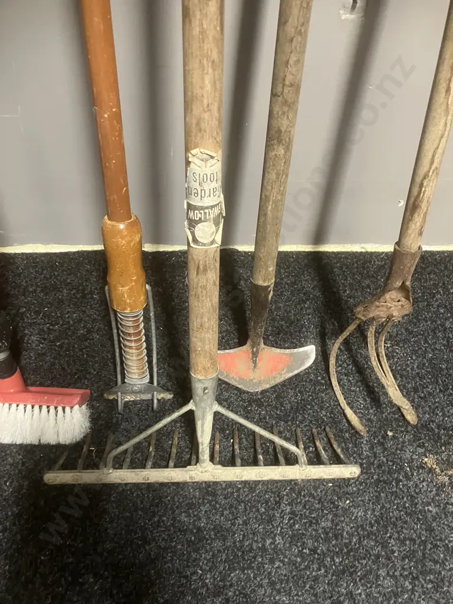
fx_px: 489
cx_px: 226
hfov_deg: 49.7
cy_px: 302
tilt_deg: -49.5
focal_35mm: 28
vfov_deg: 63.4
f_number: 1.8
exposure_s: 1/25
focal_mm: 3.99
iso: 400
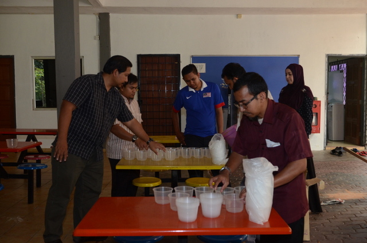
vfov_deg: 36.7
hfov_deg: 53.2
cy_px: 122
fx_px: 366
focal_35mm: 36
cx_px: 184
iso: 1000
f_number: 4
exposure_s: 1/250
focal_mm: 24
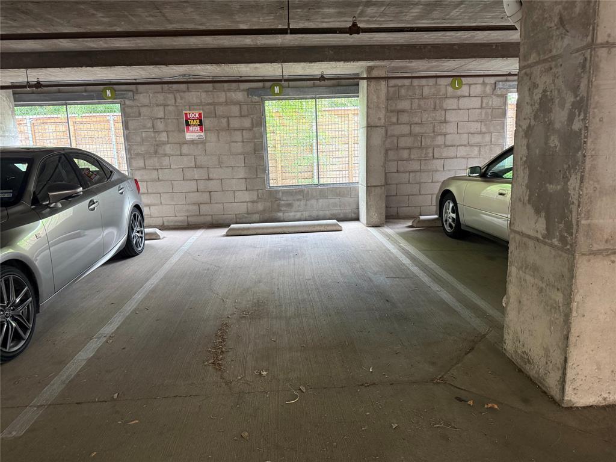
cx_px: 308
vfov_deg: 56.8
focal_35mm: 24
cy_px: 231
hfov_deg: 71.6
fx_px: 427
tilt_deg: -9.7
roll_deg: +2.1
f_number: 1.78
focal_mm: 6.76
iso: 320
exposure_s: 1/60
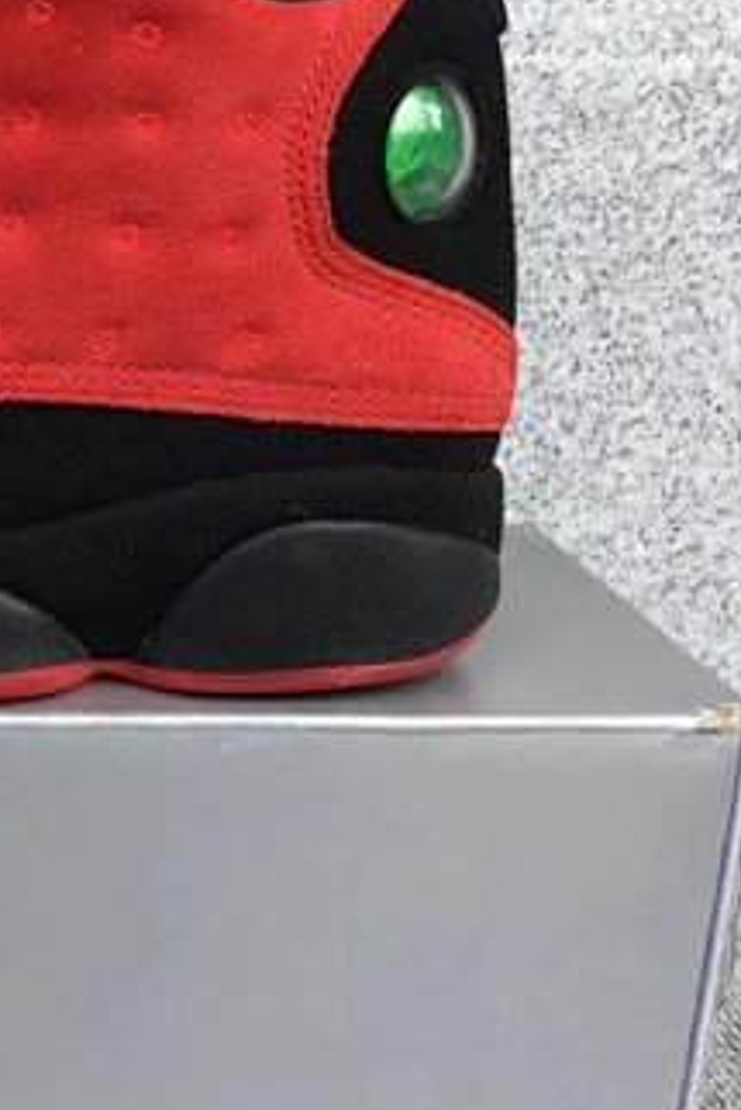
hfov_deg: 19.6
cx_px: -221
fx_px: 1974
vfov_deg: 31.4
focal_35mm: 64
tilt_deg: -16.3
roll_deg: +0.3
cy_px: 527
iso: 25
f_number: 2.4
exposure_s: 1/179
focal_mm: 3.3
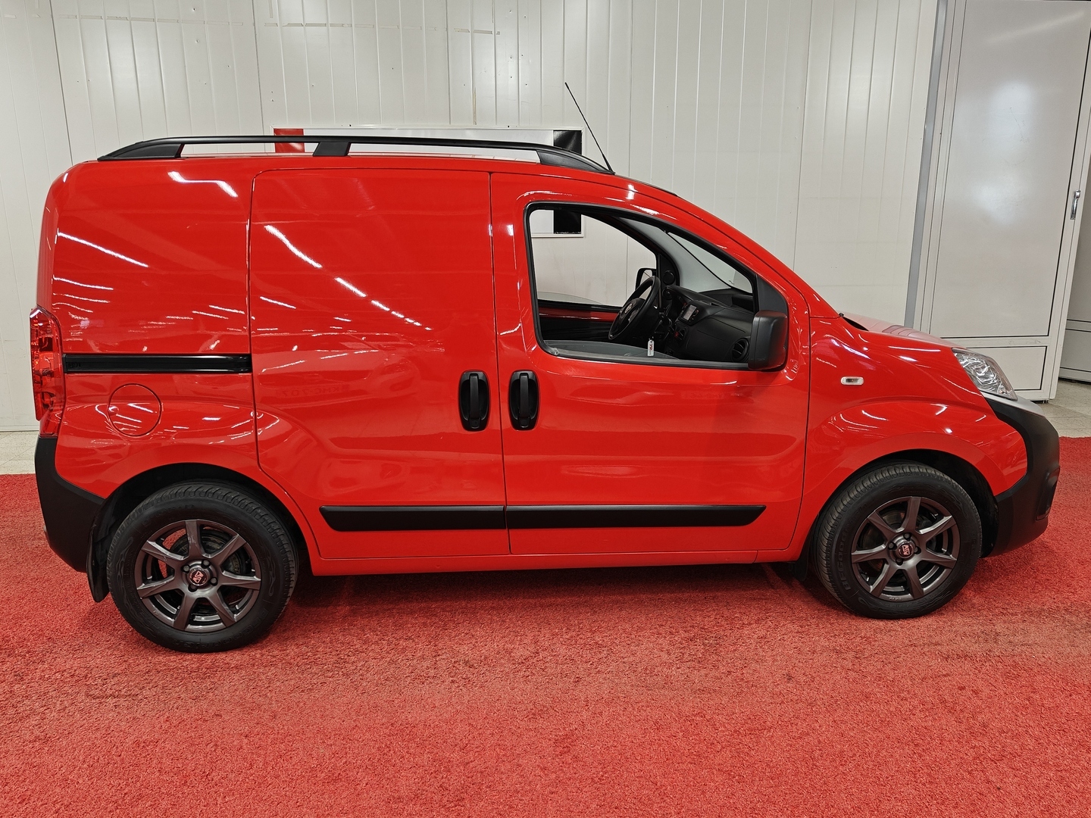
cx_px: 546
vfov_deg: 51.4
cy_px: 409
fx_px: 851
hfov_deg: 65.3
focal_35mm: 27
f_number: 1.8
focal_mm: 5.59
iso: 100
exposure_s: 1/78
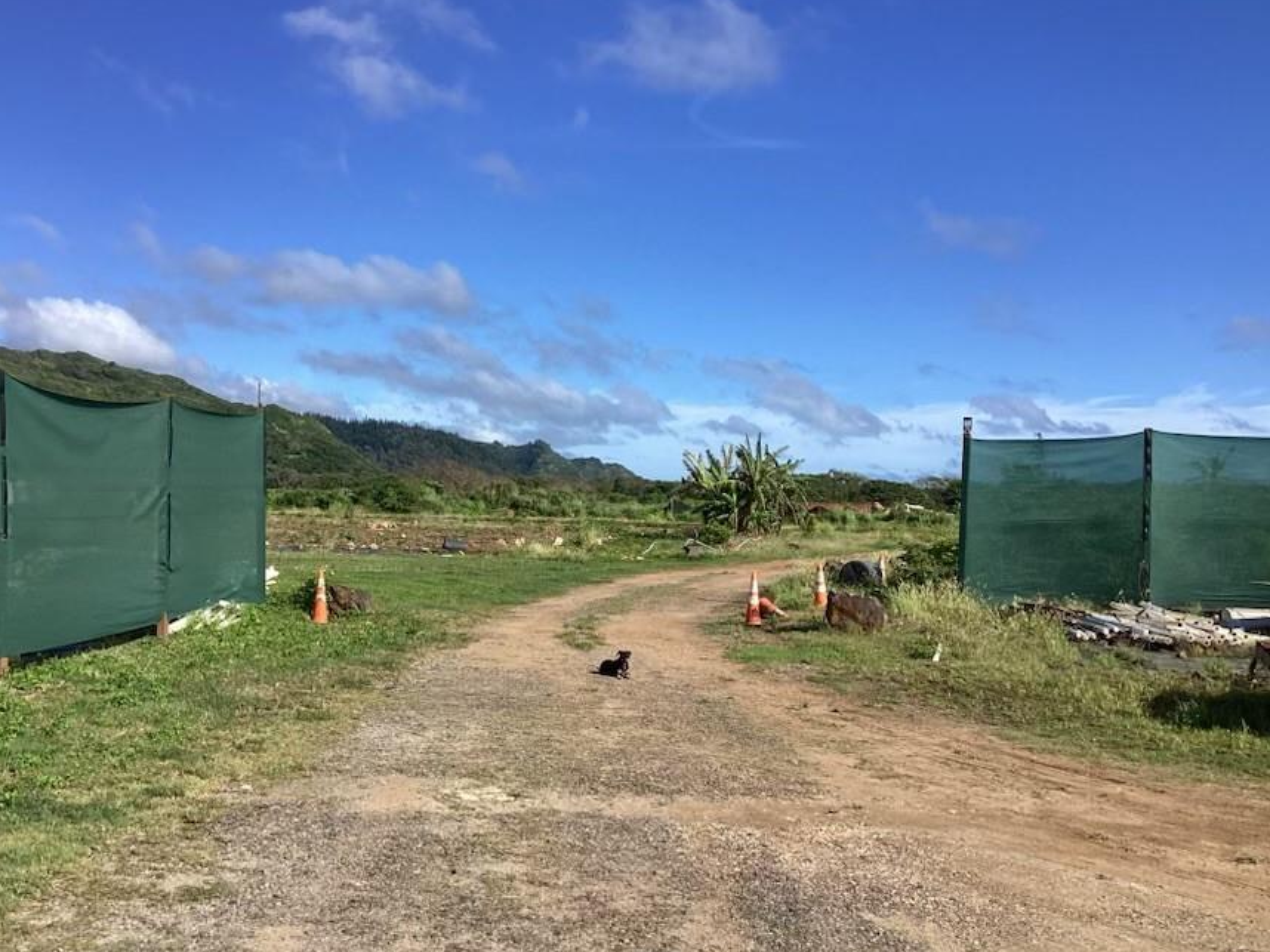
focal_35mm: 37
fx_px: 1357
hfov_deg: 50.0
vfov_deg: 38.6
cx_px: 562
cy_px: 539
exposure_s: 1/1481
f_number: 2.4
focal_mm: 3.3
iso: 25
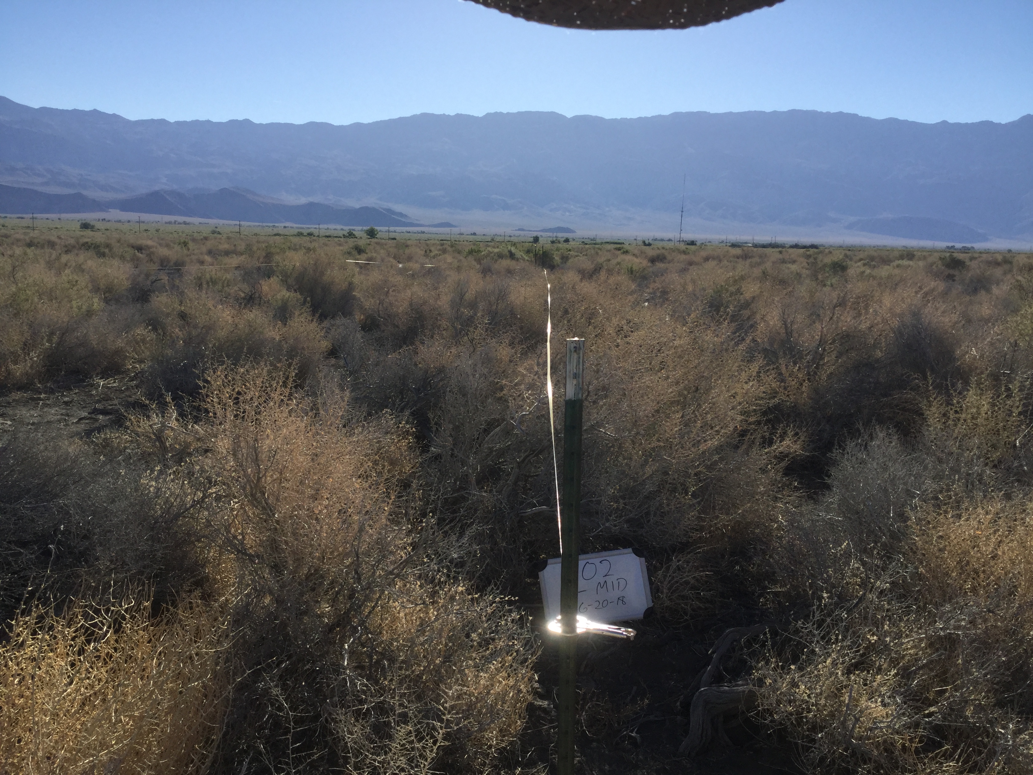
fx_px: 925
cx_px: 516
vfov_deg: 45.4
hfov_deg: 58.4
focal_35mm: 31
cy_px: 388
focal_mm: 3.3
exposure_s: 1/1381
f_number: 2.4
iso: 25
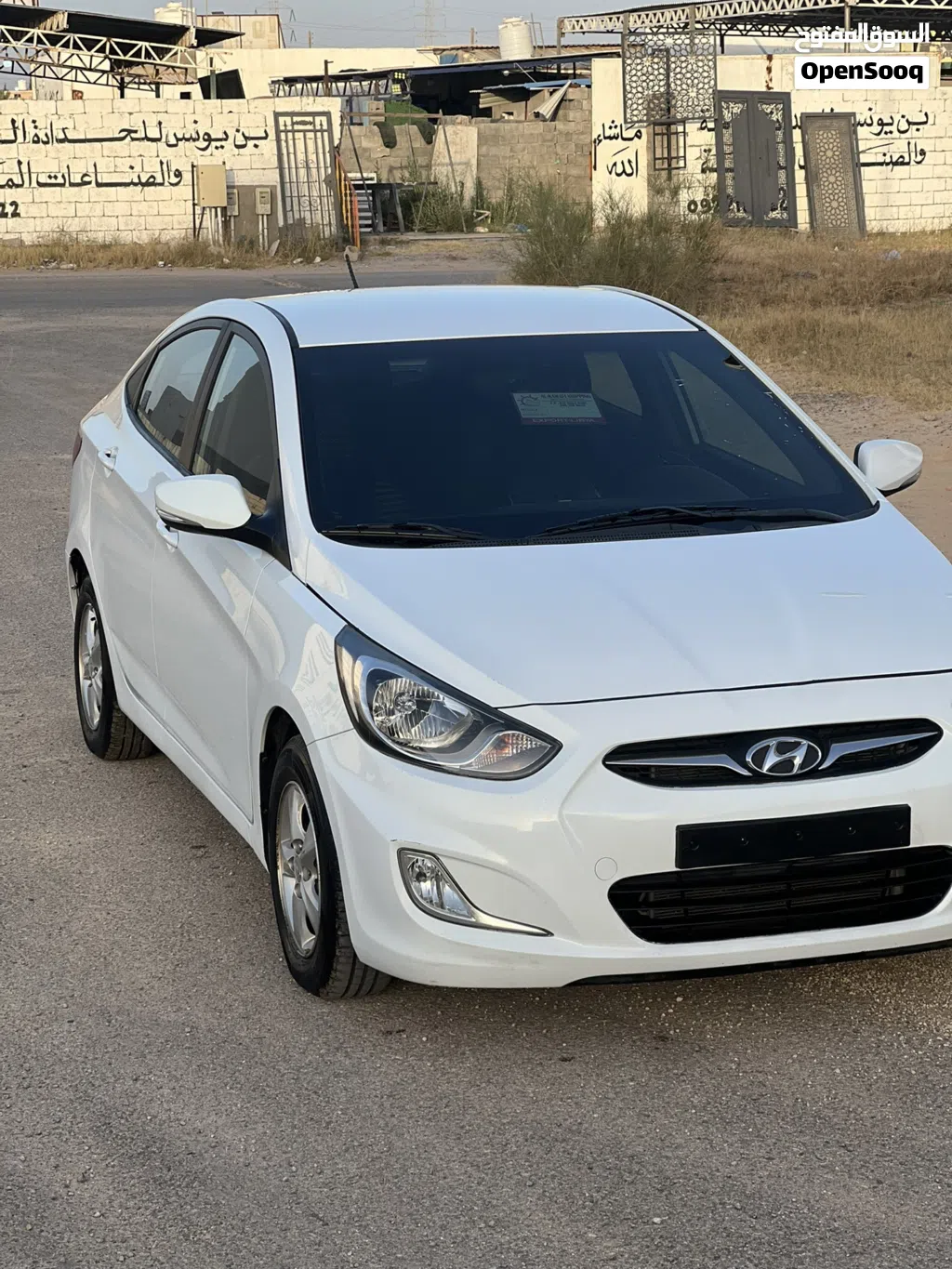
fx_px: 2823
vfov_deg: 25.3
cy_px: 634
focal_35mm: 77
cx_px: 476
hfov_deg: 19.1
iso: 25
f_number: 2.8
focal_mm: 9
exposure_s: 1/216
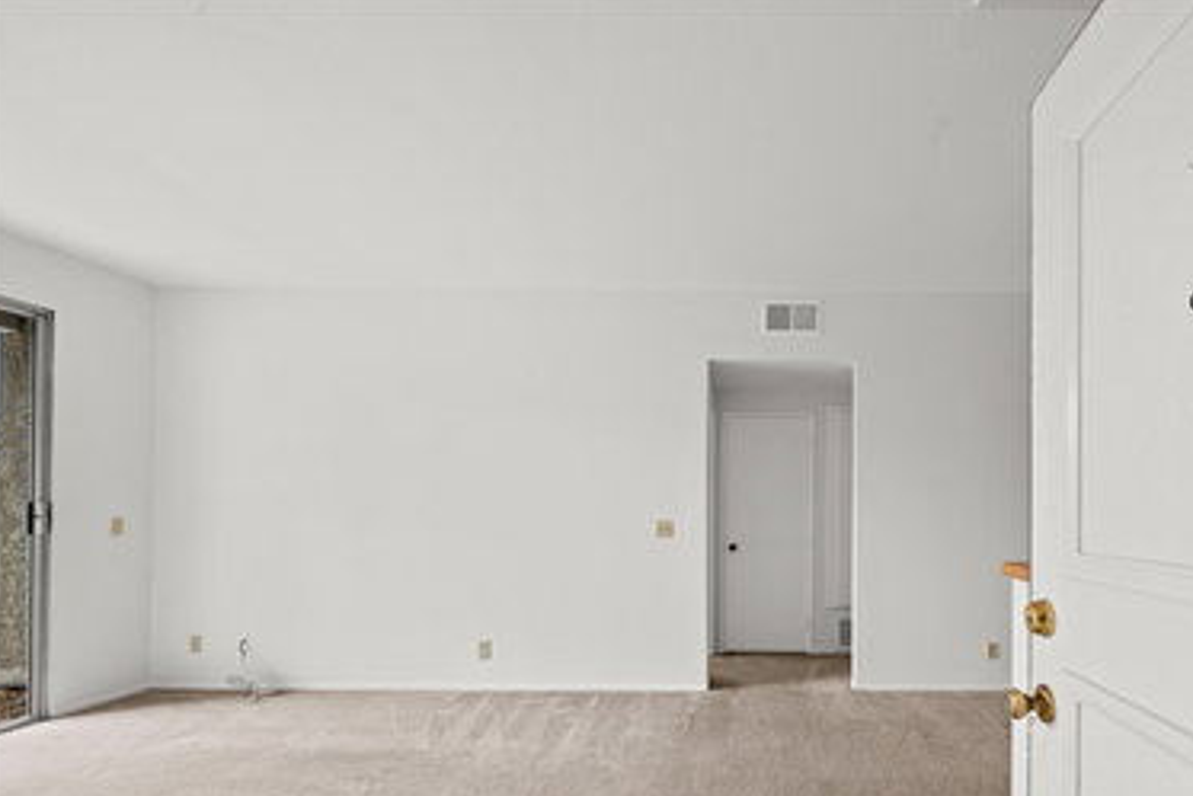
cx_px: 748
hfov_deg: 88.1
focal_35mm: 18
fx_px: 597
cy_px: 505
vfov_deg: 66.3
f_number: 9
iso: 100
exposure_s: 1/13
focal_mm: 14
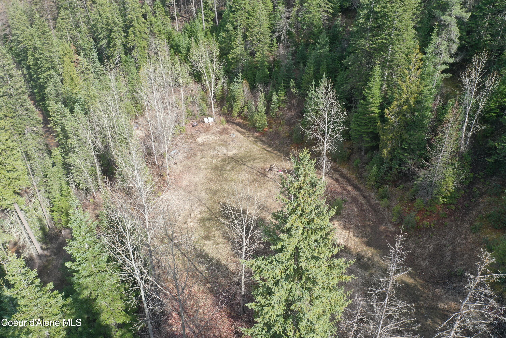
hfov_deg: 65.5
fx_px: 394
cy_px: 169
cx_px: 253
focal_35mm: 28
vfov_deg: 46.4
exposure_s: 1/320
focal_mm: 10.26
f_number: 4.5
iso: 100
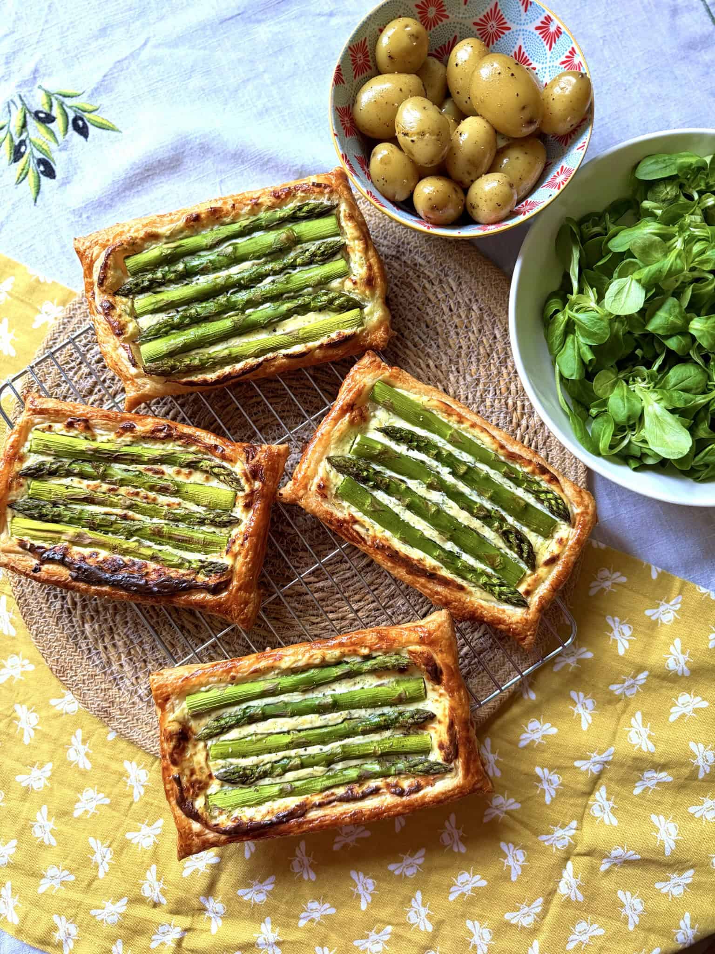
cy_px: 477
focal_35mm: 24
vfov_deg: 71.6
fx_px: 661
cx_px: 358
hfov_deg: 56.8
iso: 320
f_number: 1.8
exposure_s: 1/60
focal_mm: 6.8
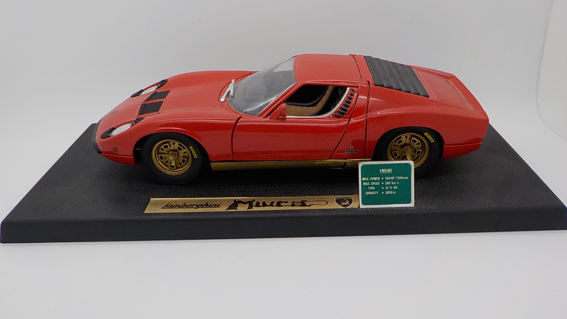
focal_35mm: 33
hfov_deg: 59.5
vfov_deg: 35.6
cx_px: 285
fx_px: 496
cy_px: 146
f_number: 3.3
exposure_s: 1/200
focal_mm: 4.1
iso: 125
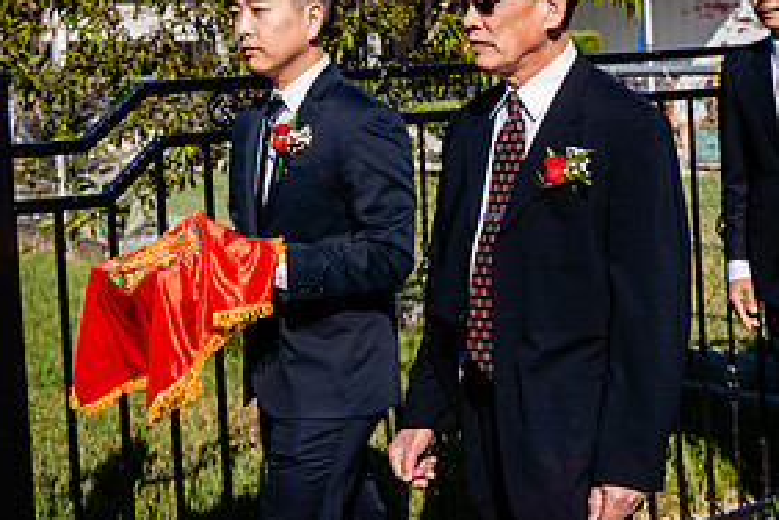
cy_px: 101
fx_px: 1601
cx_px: 528
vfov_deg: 18.3
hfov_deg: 27.2
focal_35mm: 74
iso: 100
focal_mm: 36
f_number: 4
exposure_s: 1/2000
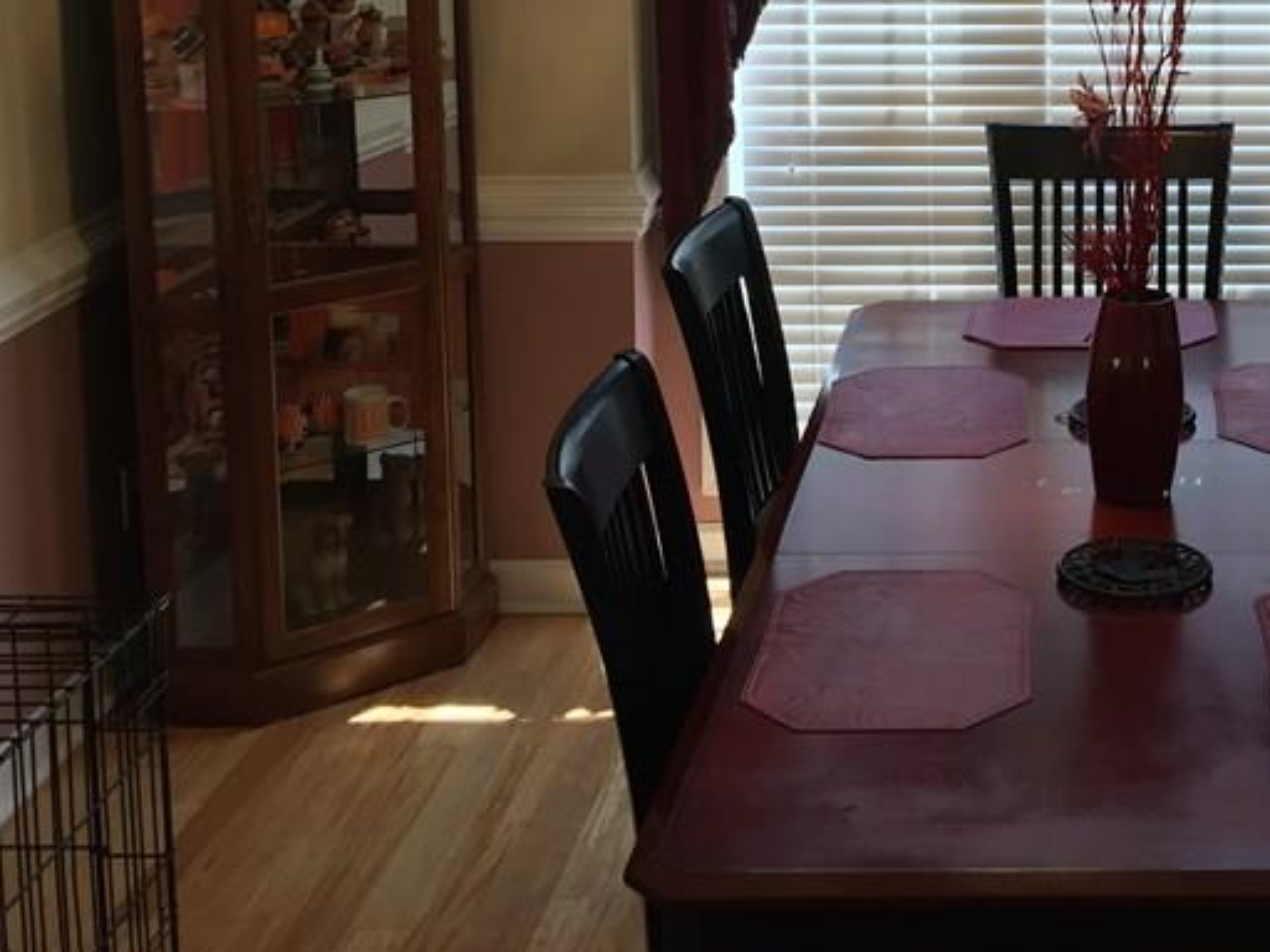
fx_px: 2128
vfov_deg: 24.3
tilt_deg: -8.1
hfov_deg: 31.9
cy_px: 35
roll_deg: -1.4
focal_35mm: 58
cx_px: 1101
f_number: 2.2
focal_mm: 4.15
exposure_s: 1/30
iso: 64
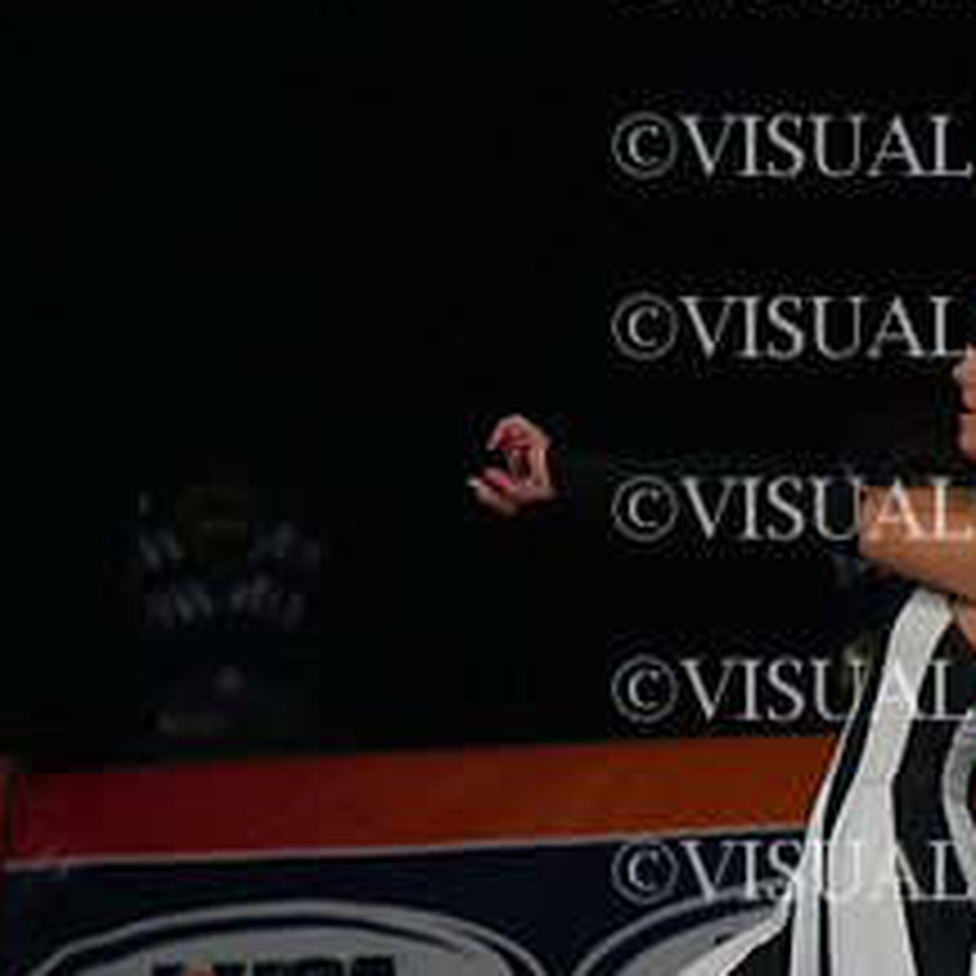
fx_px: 21723
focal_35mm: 681
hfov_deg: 2.6
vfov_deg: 2.6
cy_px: 780
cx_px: 1264
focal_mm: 300
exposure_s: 1/1000
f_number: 5.6
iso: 12800
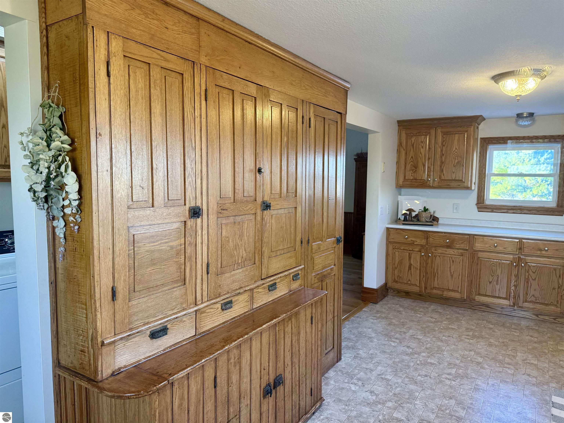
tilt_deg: -4.4
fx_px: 391
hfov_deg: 71.6
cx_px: 282
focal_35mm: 24
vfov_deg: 56.8
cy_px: 212
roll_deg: -1.8
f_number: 1.78
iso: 250
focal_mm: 6.76
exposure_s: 1/120
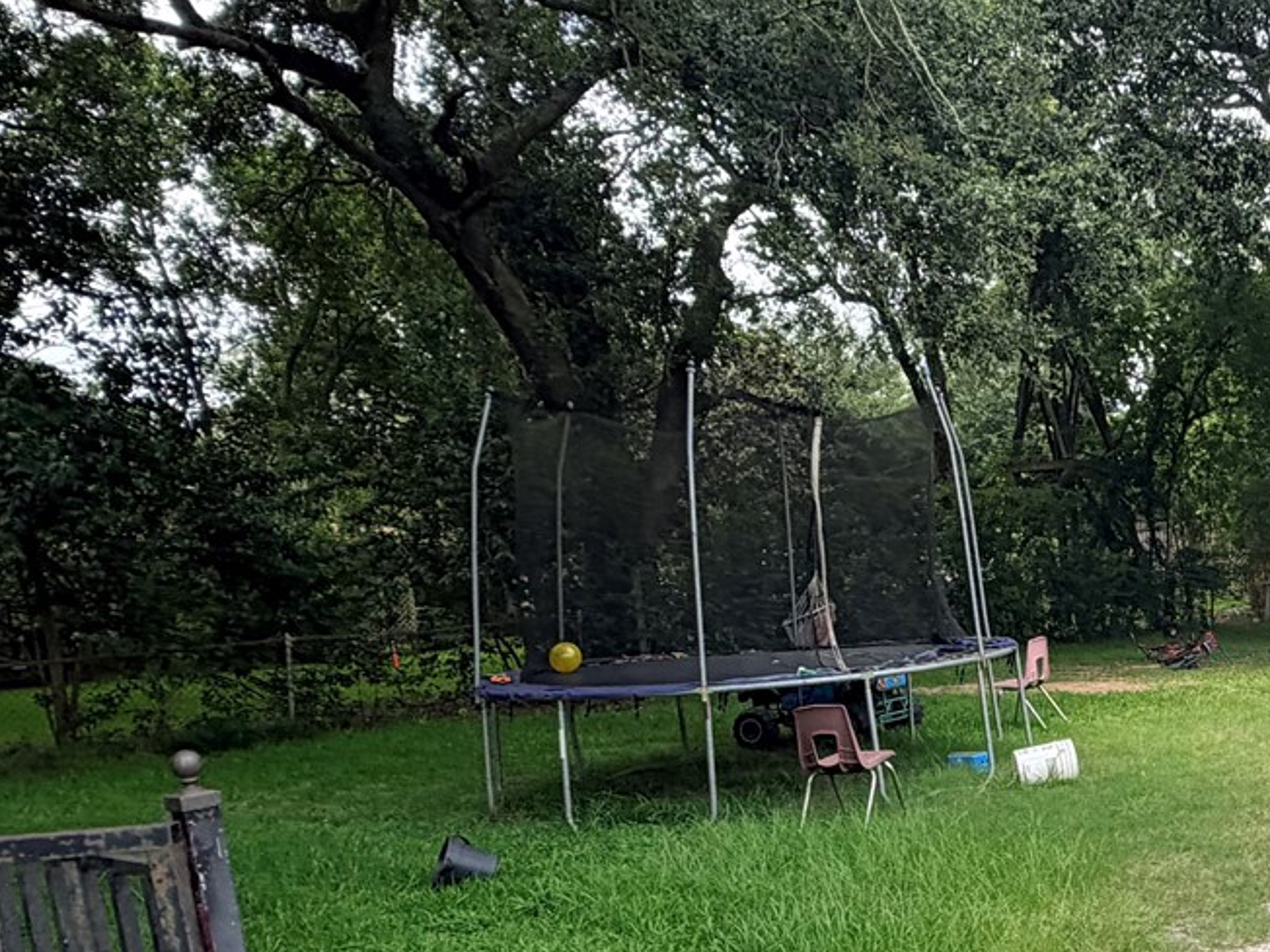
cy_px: 699
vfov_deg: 32.3
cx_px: 1237
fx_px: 1614
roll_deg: +3.7
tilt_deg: -6.0
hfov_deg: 38.6
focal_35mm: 44
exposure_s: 1/579
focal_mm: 2.22
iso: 40
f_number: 2.2
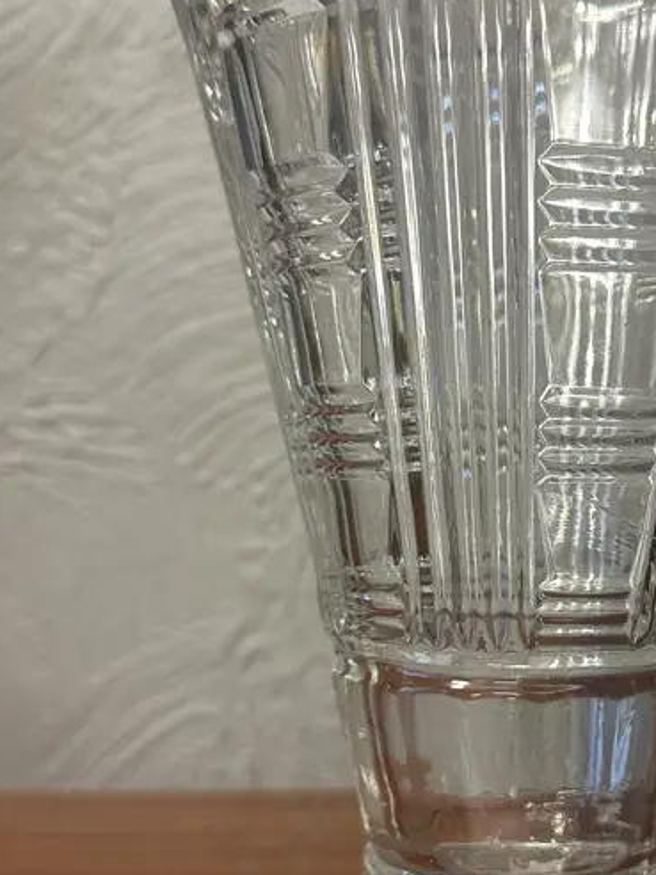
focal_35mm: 50
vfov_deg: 38.0
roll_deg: +0.0
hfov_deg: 28.5
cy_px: 523
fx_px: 1263
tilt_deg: -3.6
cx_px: 530
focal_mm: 6.86
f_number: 1.78
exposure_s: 1/100
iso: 200
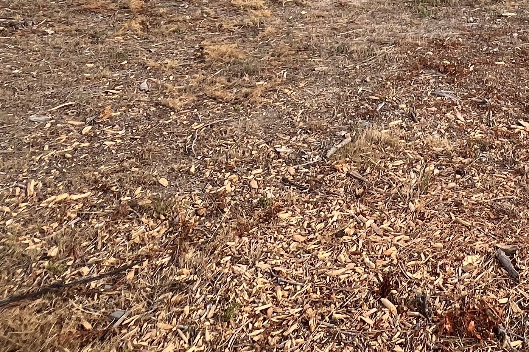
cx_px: 490
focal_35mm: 39
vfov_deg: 26.0
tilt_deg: -6.2
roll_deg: +3.9
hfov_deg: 44.4
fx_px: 573
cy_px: -166
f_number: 1.8
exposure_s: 1/840
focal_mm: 1.57
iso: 32
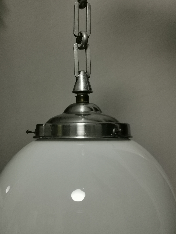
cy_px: 117
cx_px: 88
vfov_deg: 49.0
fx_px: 258
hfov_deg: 37.7
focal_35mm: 38
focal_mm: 5.58
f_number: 1.8
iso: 200
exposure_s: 1/50
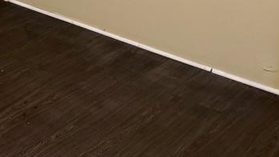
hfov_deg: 25.8
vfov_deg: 14.6
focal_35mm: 76
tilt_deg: -10.5
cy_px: -89
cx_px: -29
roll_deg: -0.6
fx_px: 562
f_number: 1.78
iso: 800
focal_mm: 6.76
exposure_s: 1/40
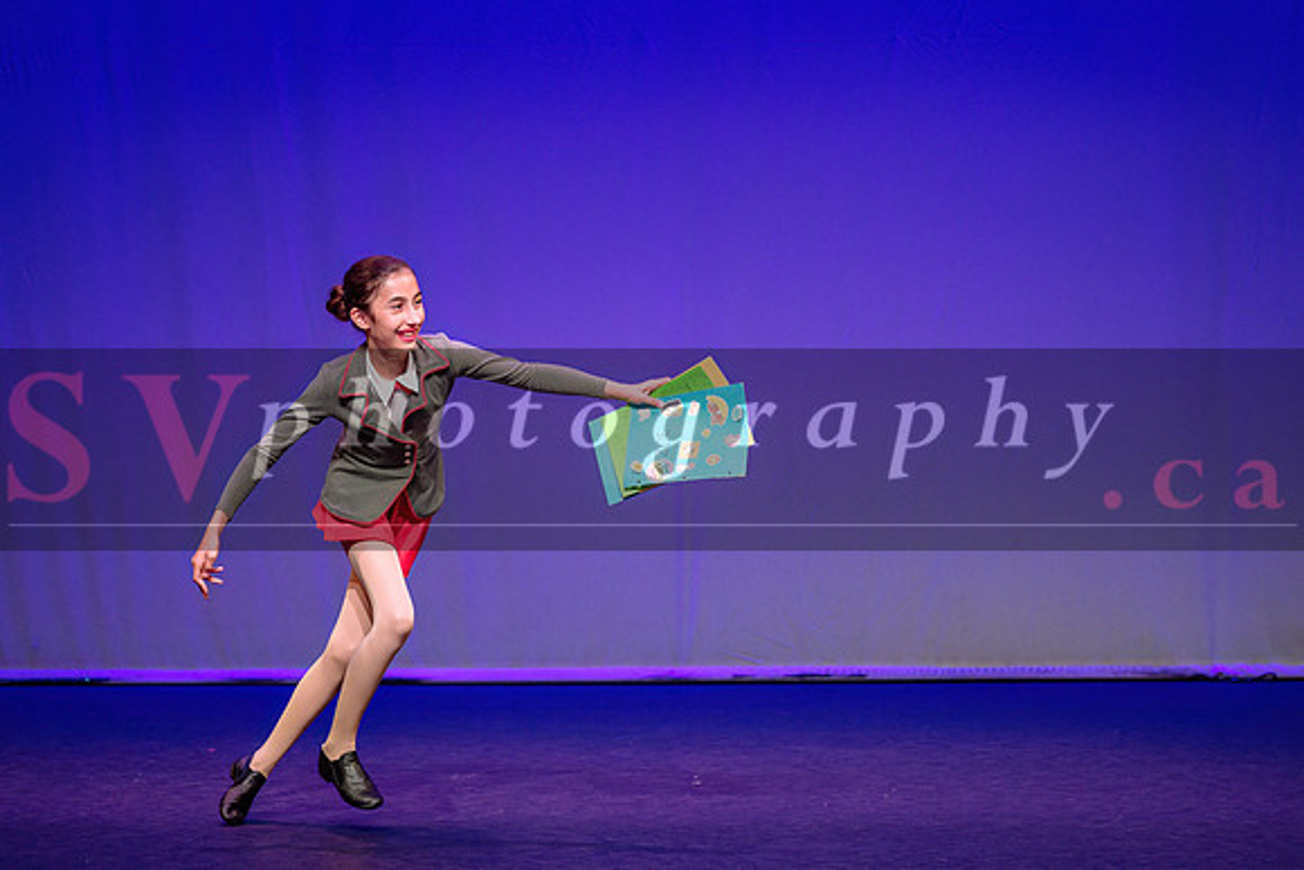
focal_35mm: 224
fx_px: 8126
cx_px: 654
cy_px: 394
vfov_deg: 6.1
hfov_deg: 9.2
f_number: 2.8
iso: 1250
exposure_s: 1/500
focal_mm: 170
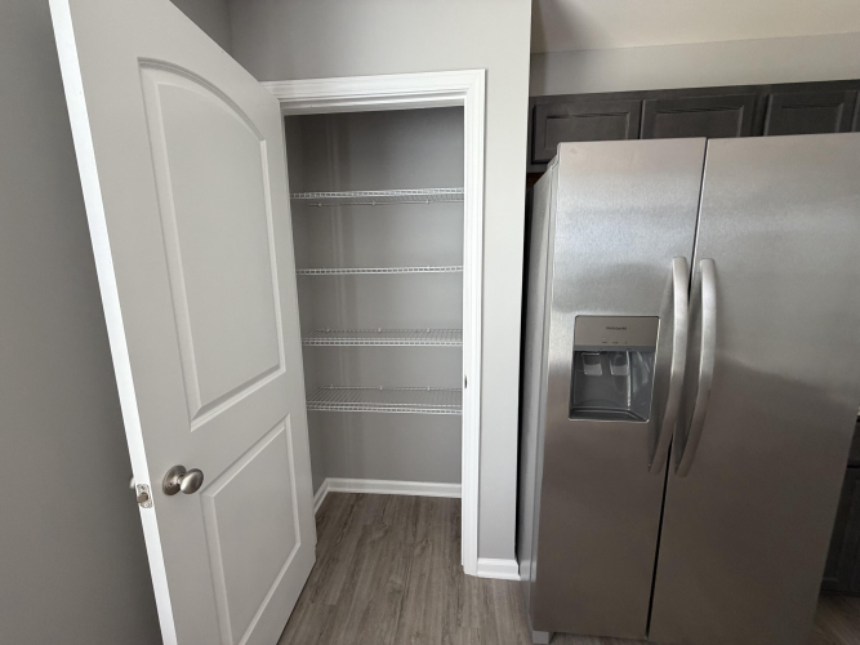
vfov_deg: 85.7
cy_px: 322
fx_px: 348
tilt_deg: -9.2
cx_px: 430
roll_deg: +1.4
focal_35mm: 14
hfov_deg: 102.1
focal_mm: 2.22
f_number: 2.2
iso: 320
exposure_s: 1/121
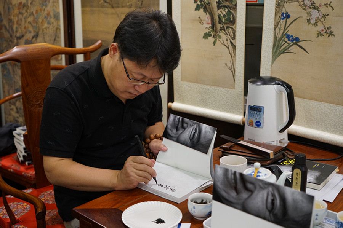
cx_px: 172
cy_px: 114
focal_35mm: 45
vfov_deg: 29.8
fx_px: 428
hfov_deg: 43.6
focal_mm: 45
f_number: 4
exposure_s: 1/160
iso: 2000
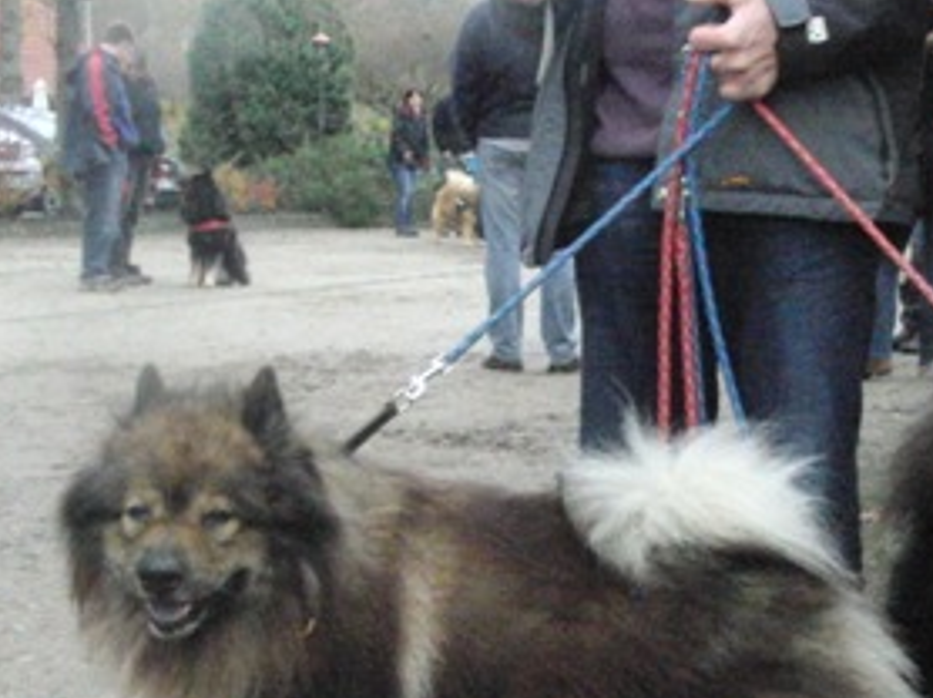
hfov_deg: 24.2
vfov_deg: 18.3
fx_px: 2154
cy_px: 537
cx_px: 698
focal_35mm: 80
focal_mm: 6.42
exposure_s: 1/160
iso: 1600
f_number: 8.5
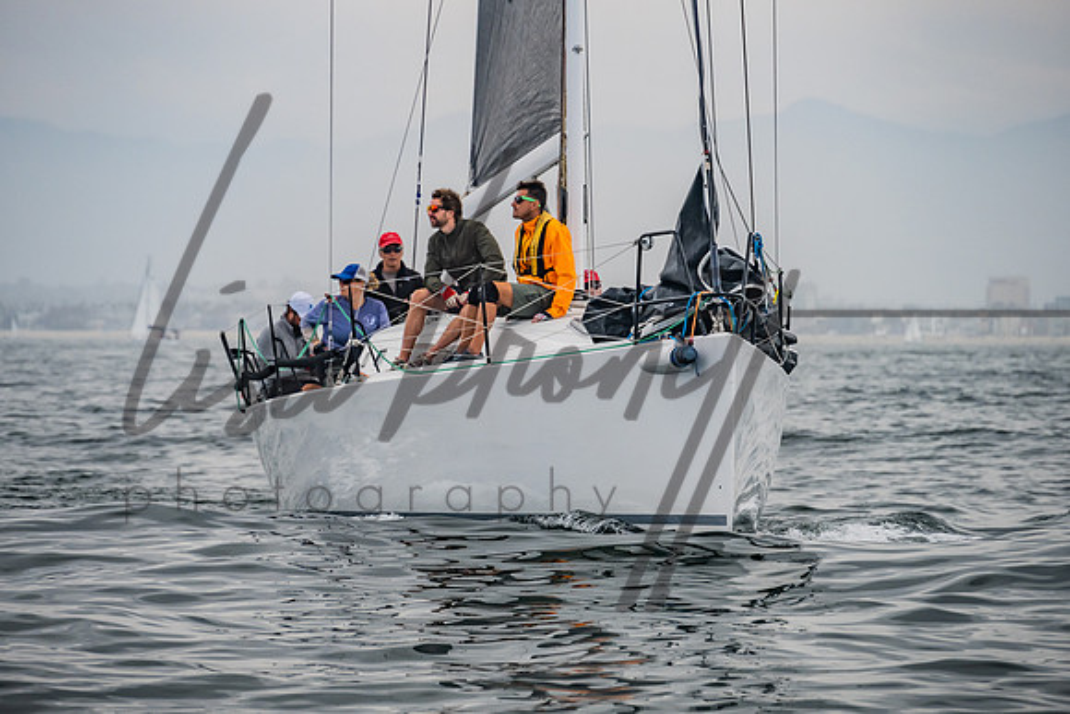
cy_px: 354
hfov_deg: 8.8
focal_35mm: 233
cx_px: 533
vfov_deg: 5.9
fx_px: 6921
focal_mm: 200
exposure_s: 1/2000
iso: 500
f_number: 6.3
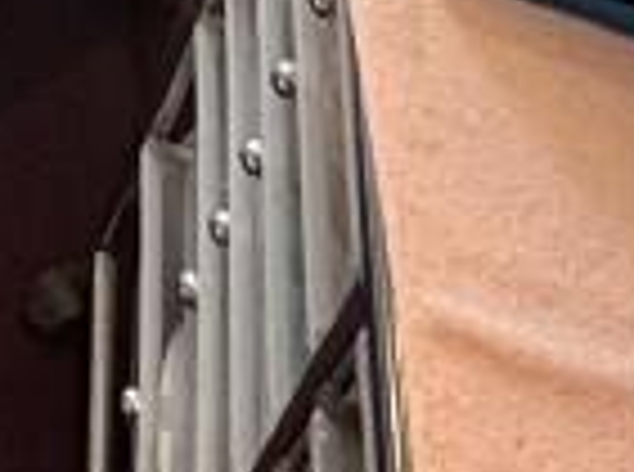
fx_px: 1863
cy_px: -1079
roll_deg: +0.8
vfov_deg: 9.7
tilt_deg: -30.7
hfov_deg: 15.2
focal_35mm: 102
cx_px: -670
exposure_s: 1/100
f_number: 2.2
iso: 125
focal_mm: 2.22
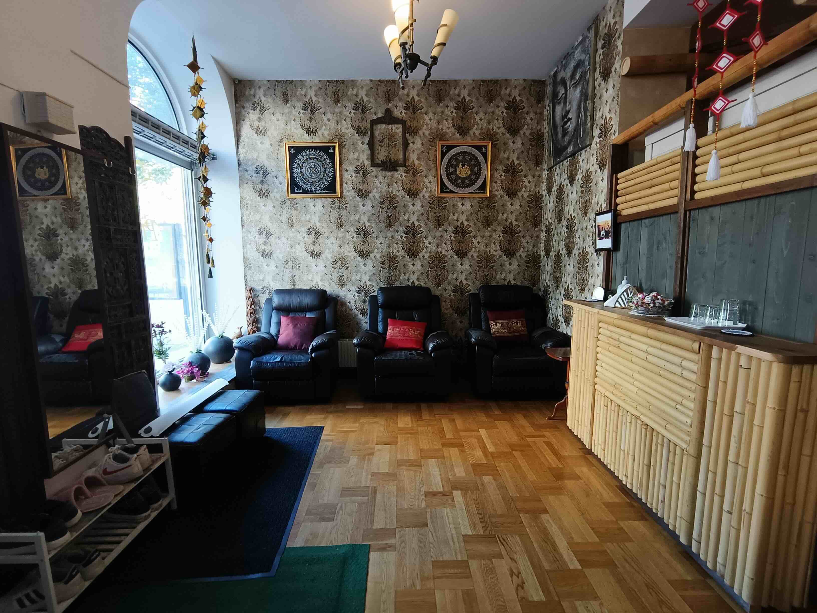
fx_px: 378
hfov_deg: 94.5
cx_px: 408
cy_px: 306
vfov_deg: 78.1
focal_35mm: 16
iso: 400
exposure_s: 1/30
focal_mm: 1.68
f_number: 2.2
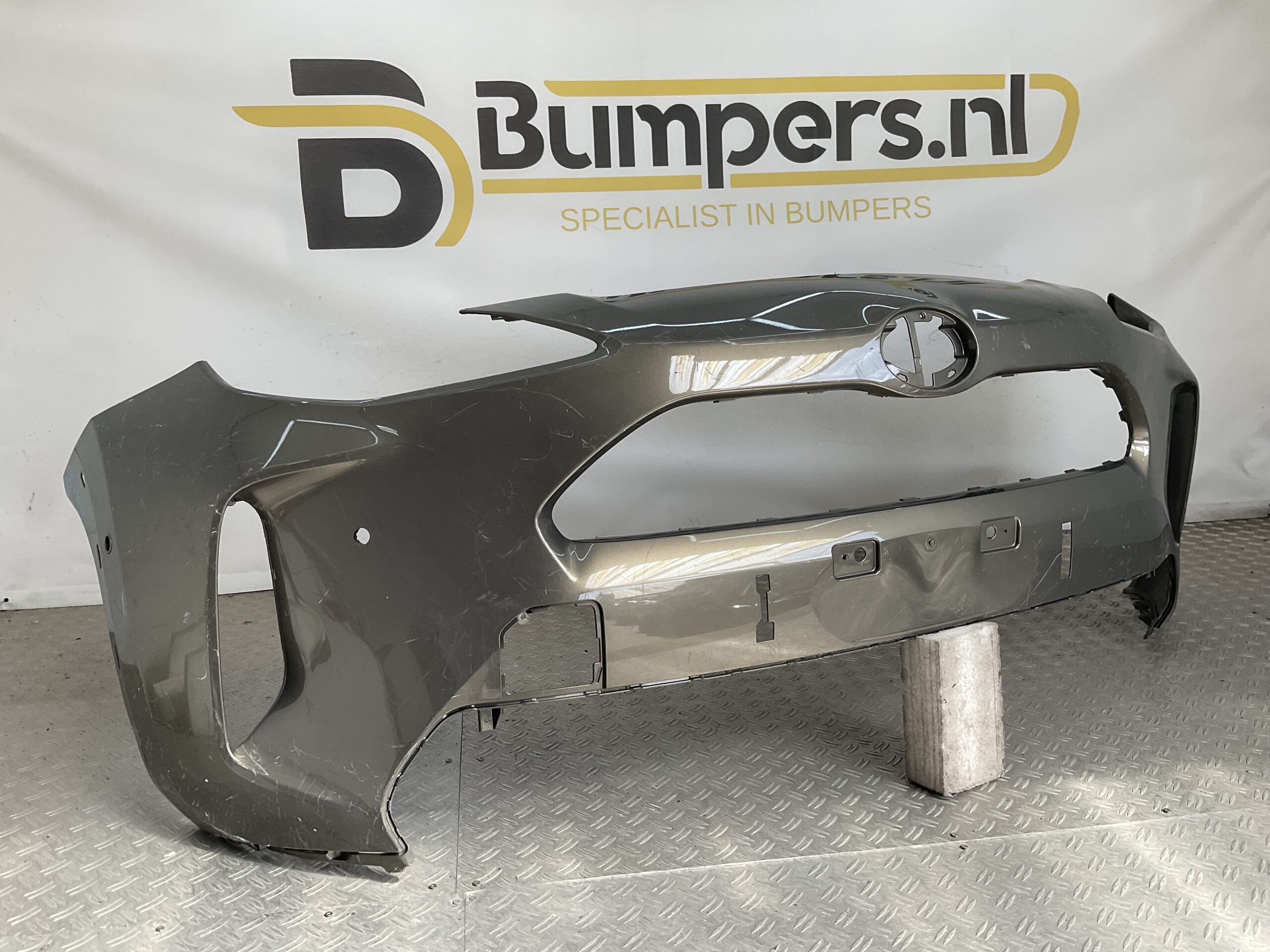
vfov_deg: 48.2
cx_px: 635
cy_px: 476
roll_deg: +0.9
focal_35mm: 29
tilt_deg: -12.5
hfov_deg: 61.7
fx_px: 1064
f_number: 1.8
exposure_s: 1/380
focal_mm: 3
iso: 16
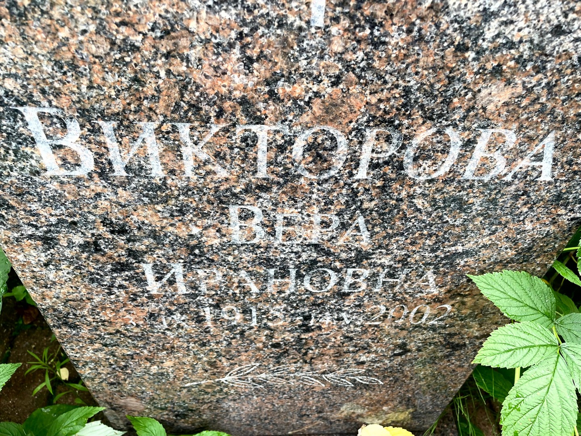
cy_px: 218
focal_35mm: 26
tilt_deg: -45.8
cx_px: 290
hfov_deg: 67.3
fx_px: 436
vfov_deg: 53.1
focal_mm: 4.2
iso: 40
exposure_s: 1/121
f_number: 1.6
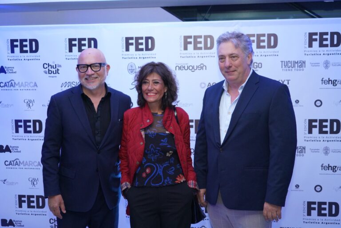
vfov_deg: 28.6
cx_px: 170
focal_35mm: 47
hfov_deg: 41.9
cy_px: 114
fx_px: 445
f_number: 4.5
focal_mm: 47
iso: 4000
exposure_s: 1/160
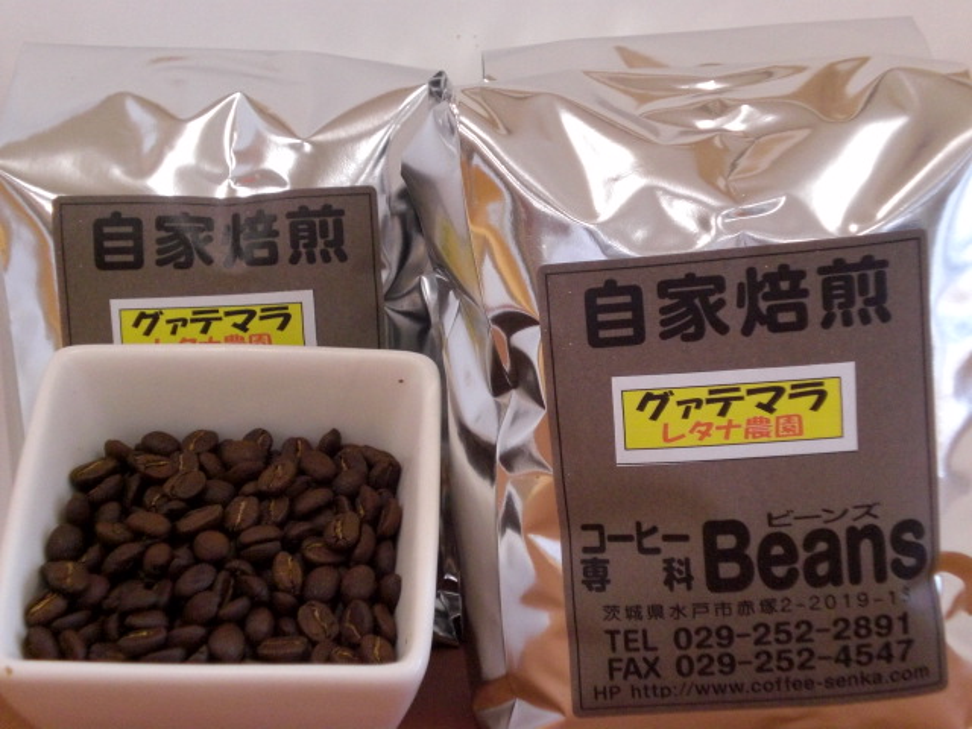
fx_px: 2106
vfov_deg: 19.6
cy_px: 364
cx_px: 486
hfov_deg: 26.0
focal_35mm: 75
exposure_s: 1/160
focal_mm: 12.47
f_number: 4.5
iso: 400
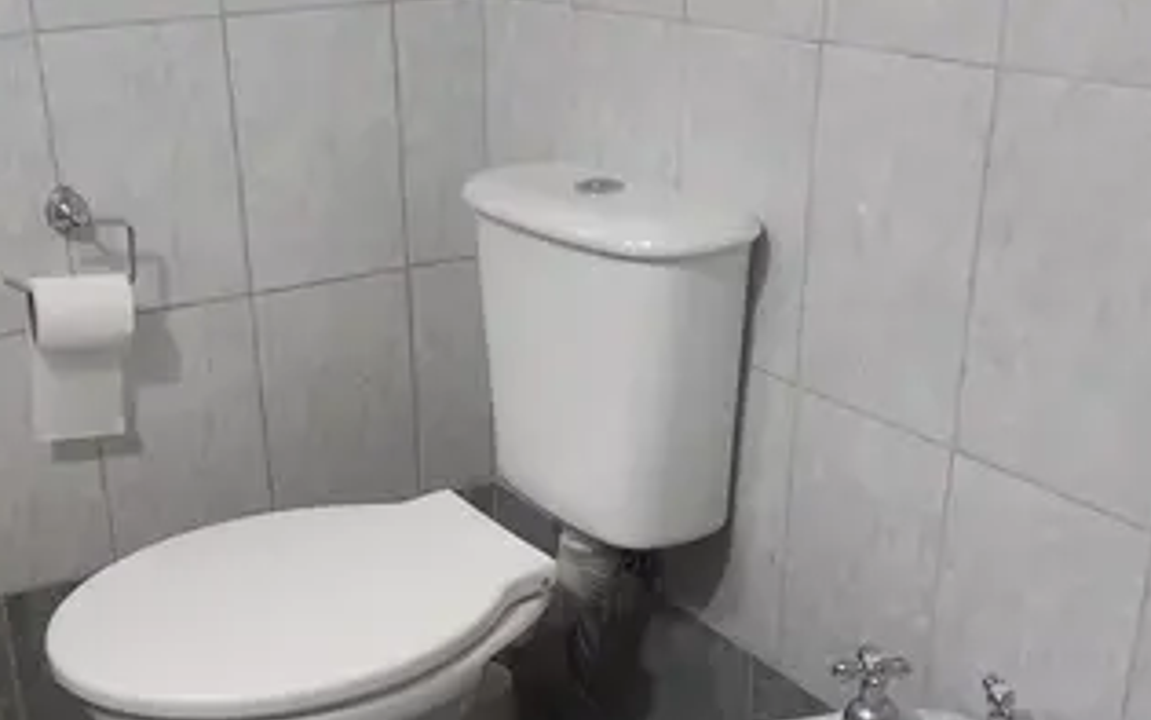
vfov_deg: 33.3
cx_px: 446
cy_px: 596
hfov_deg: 52.3
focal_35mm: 37
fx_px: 1161
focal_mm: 4.65
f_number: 1.8
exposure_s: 1/25
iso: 400
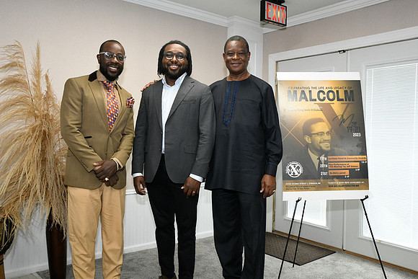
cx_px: 209
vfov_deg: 41.1
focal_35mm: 32
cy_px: 140
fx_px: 372
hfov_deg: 58.7
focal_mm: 32
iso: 6400
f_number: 11
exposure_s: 1/125
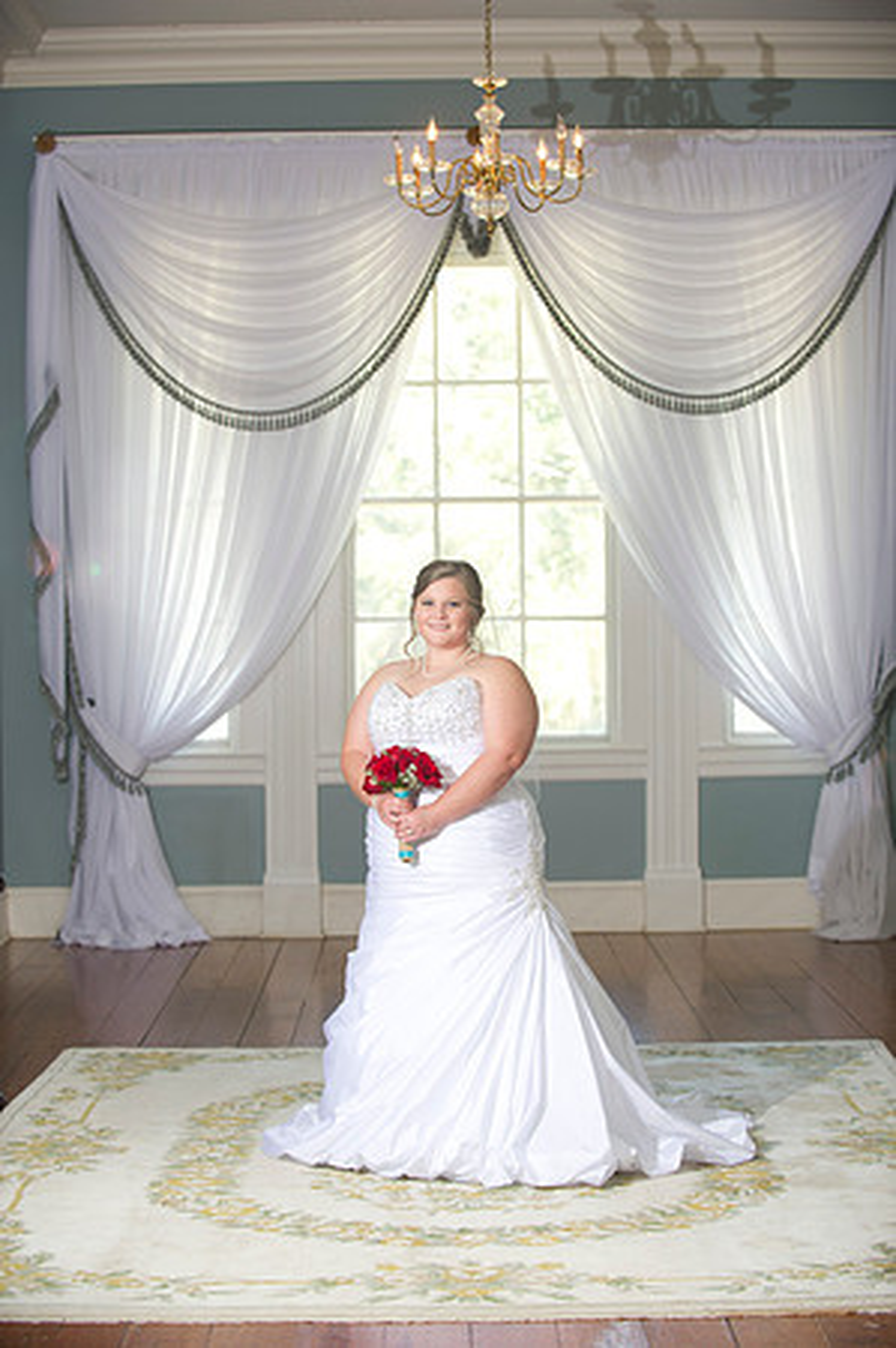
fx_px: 2806
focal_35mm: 75
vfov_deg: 27.0
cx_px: 448
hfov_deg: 18.1
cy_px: 674
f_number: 3.2
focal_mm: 75
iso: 400
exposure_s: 1/80
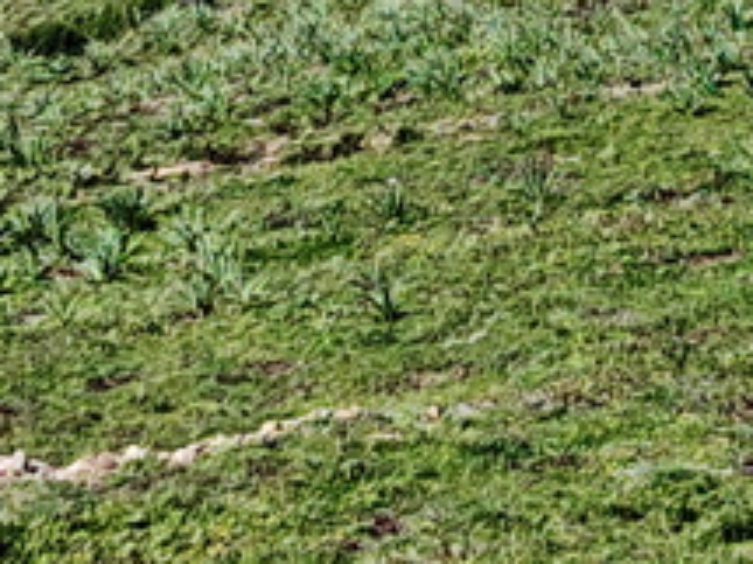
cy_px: -459
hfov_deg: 8.2
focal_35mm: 240
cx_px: 707
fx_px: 5218
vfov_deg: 6.1
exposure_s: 1/1200
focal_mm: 6.83
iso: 50
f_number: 2
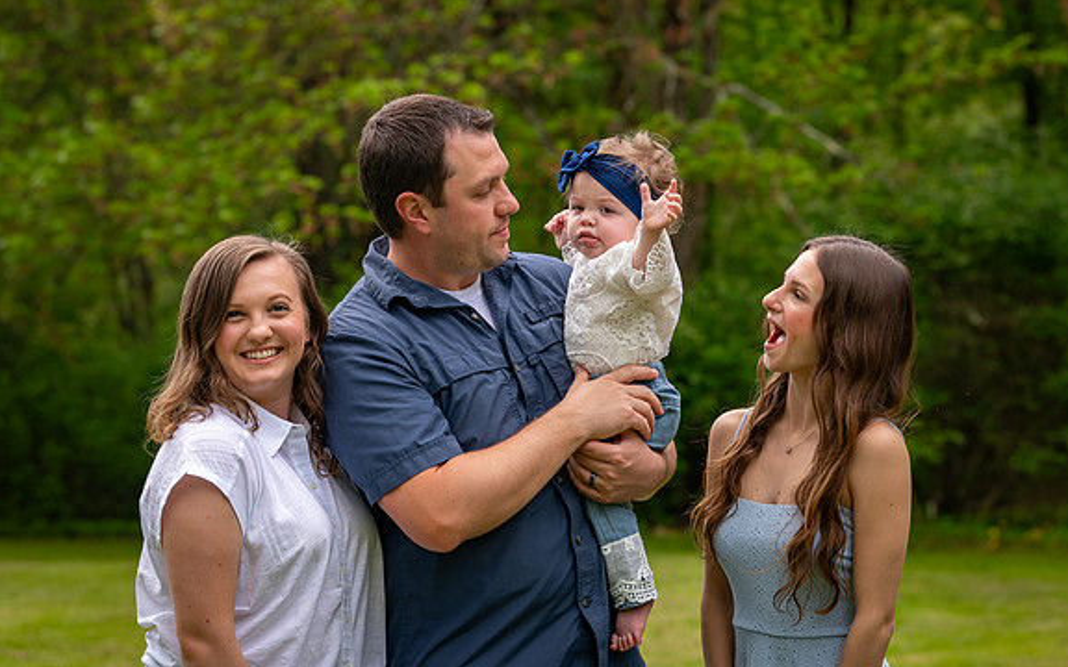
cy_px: 212
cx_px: 591
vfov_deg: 9.8
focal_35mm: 134
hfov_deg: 15.6
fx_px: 3900
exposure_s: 1/800
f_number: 5
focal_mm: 102
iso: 400
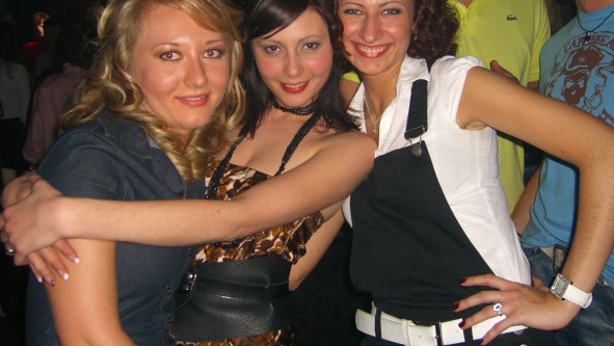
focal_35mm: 42
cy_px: 123
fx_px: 684
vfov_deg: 28.2
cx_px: 311
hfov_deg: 48.3
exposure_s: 1/60
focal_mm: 7.9
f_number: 2.8
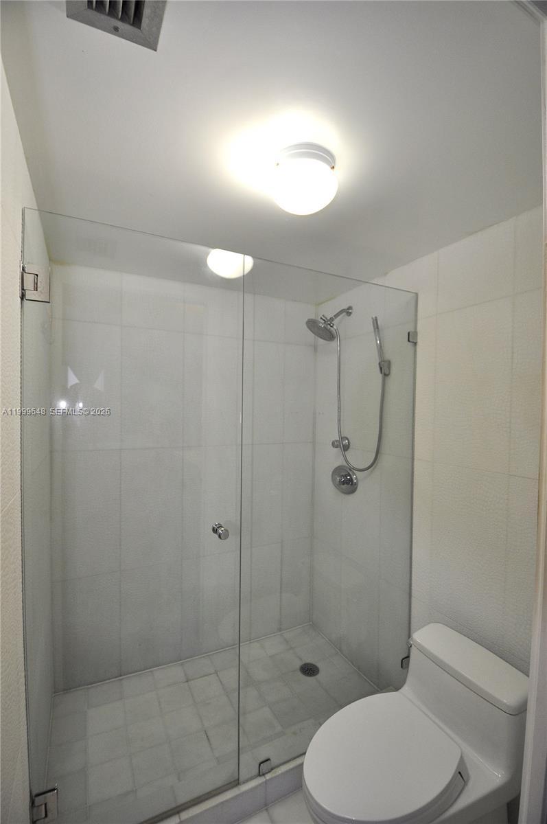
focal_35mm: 15
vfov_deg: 100.5
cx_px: 274
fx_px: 343
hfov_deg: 77.2
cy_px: 412
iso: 400
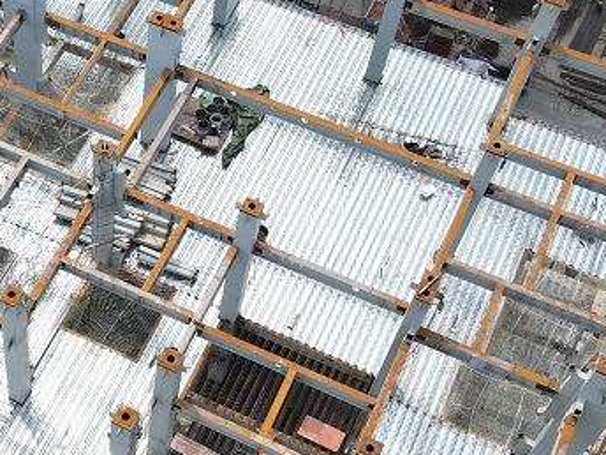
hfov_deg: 27.6
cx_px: 26
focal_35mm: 67
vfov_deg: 21.9
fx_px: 1173
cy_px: 259
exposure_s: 1/500
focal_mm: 4.5
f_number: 2.8
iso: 100
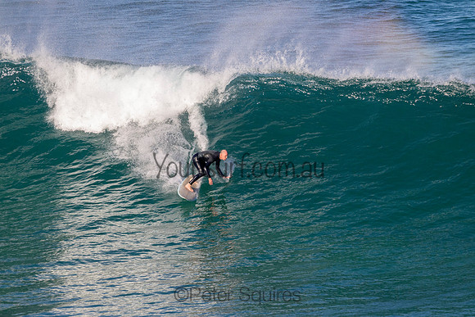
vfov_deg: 2.8
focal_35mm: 500
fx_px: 6598
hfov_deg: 4.1
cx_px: 238
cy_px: 158
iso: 1800
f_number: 11
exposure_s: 1/2000
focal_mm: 500
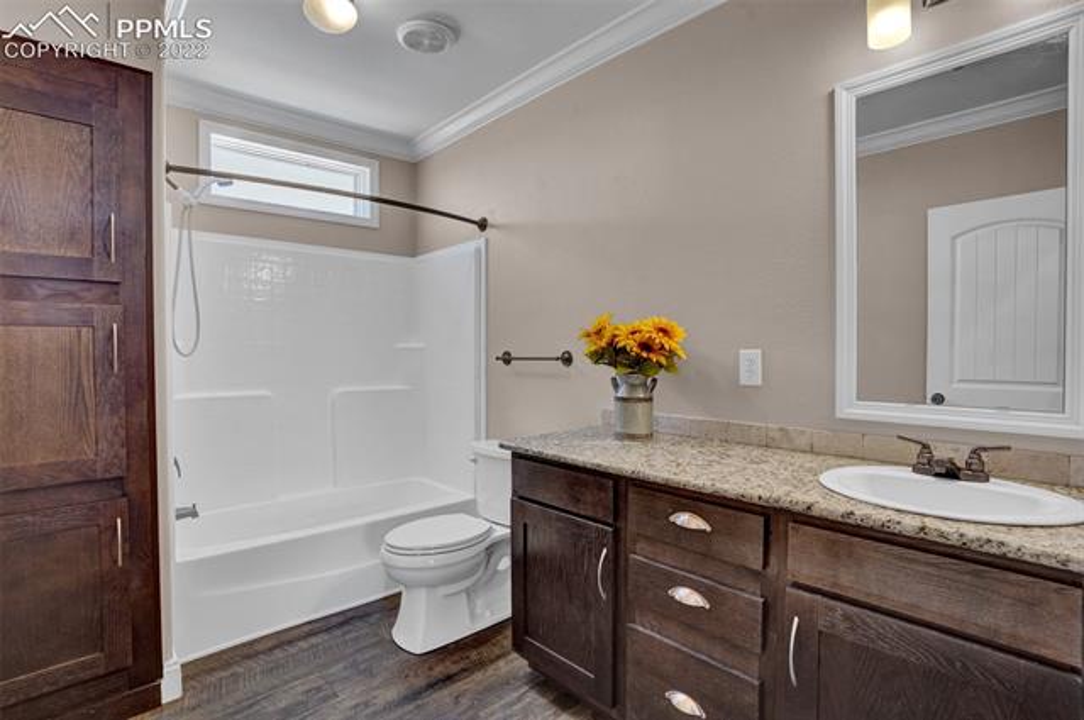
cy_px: 360
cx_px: 542
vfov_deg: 70.3
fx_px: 511
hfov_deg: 93.3
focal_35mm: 17
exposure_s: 1/15
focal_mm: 17
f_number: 8
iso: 400
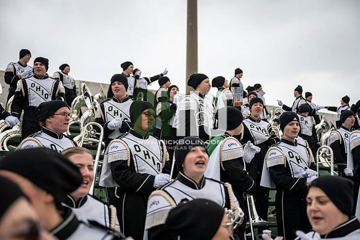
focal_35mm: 41
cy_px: 120
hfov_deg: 47.4
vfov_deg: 32.6
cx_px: 180
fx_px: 410
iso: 160
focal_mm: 41
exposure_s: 1/500
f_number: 2.8
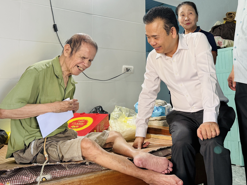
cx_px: 124
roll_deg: +0.7
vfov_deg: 56.8
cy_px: 92
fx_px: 171
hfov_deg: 71.6
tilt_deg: +8.3
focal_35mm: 24
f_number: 1.78
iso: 200
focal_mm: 6.76
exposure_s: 1/60
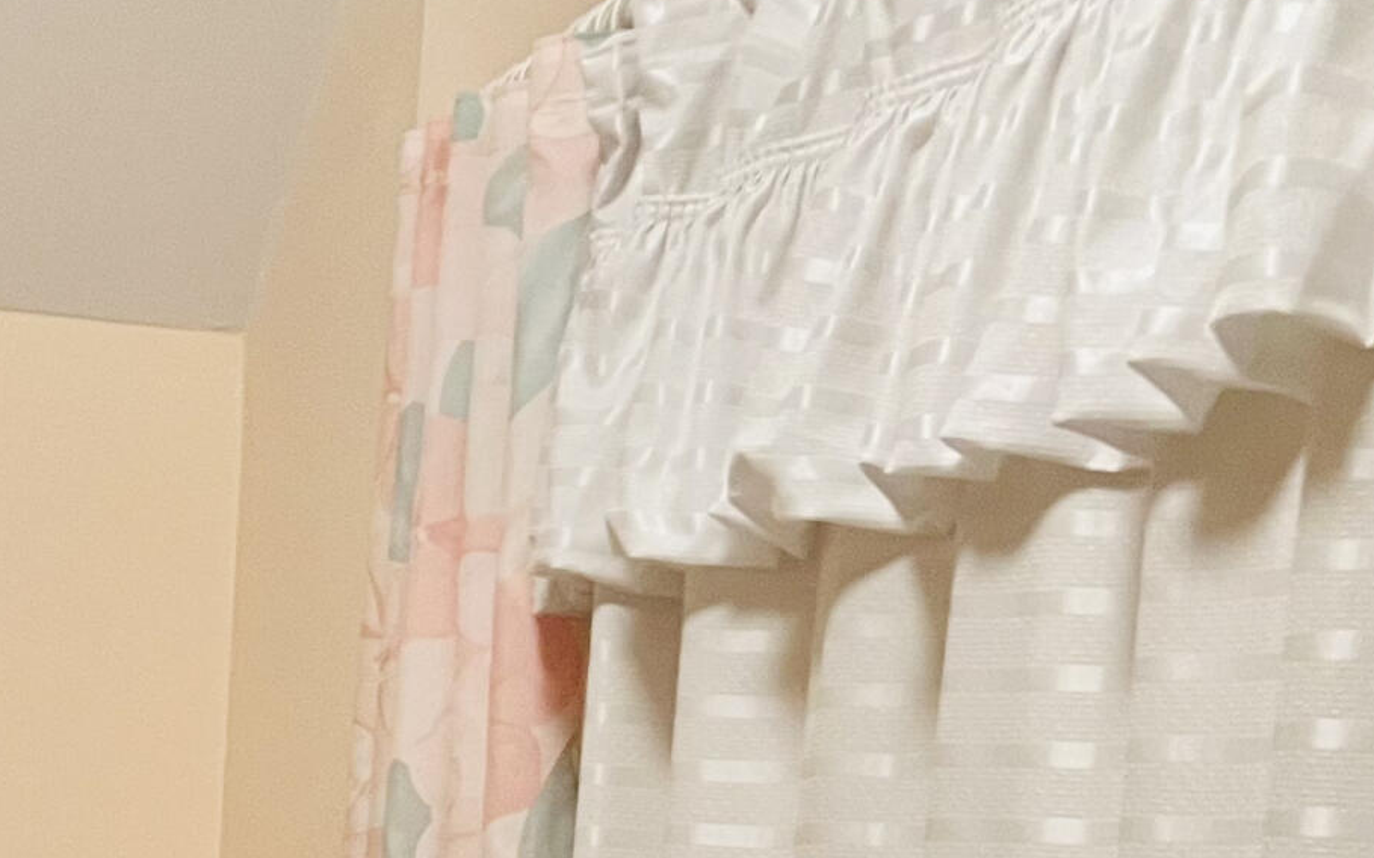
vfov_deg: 13.0
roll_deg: -2.8
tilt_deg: -8.2
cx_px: -85
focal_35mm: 91
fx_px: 3407
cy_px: 1544
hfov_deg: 21.8
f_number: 1.5
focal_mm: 5.7
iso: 250
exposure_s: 1/60
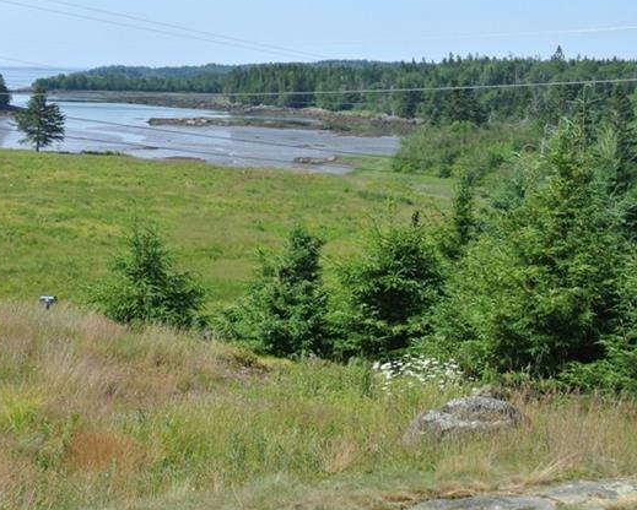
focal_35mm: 87
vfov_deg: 17.5
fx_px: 1641
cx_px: 146
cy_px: 107
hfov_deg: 21.7
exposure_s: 1/500
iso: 100
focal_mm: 17.5
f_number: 4.5
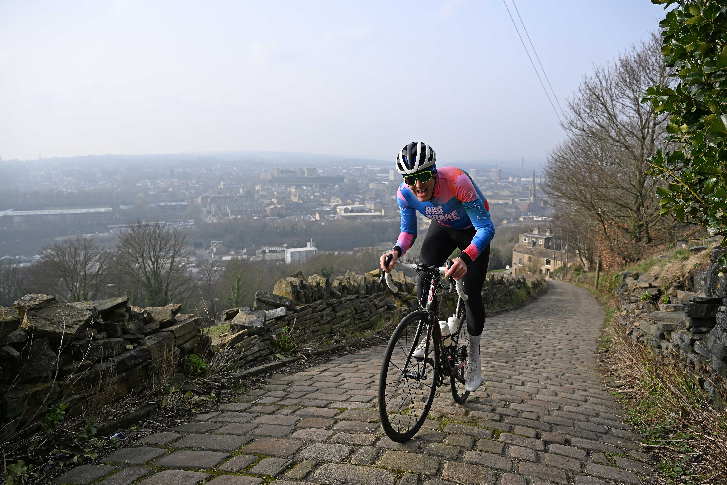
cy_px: 242
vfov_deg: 53.1
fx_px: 485
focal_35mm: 24
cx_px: 364
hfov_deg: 73.7
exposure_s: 1/1000
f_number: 5.6
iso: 320
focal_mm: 24
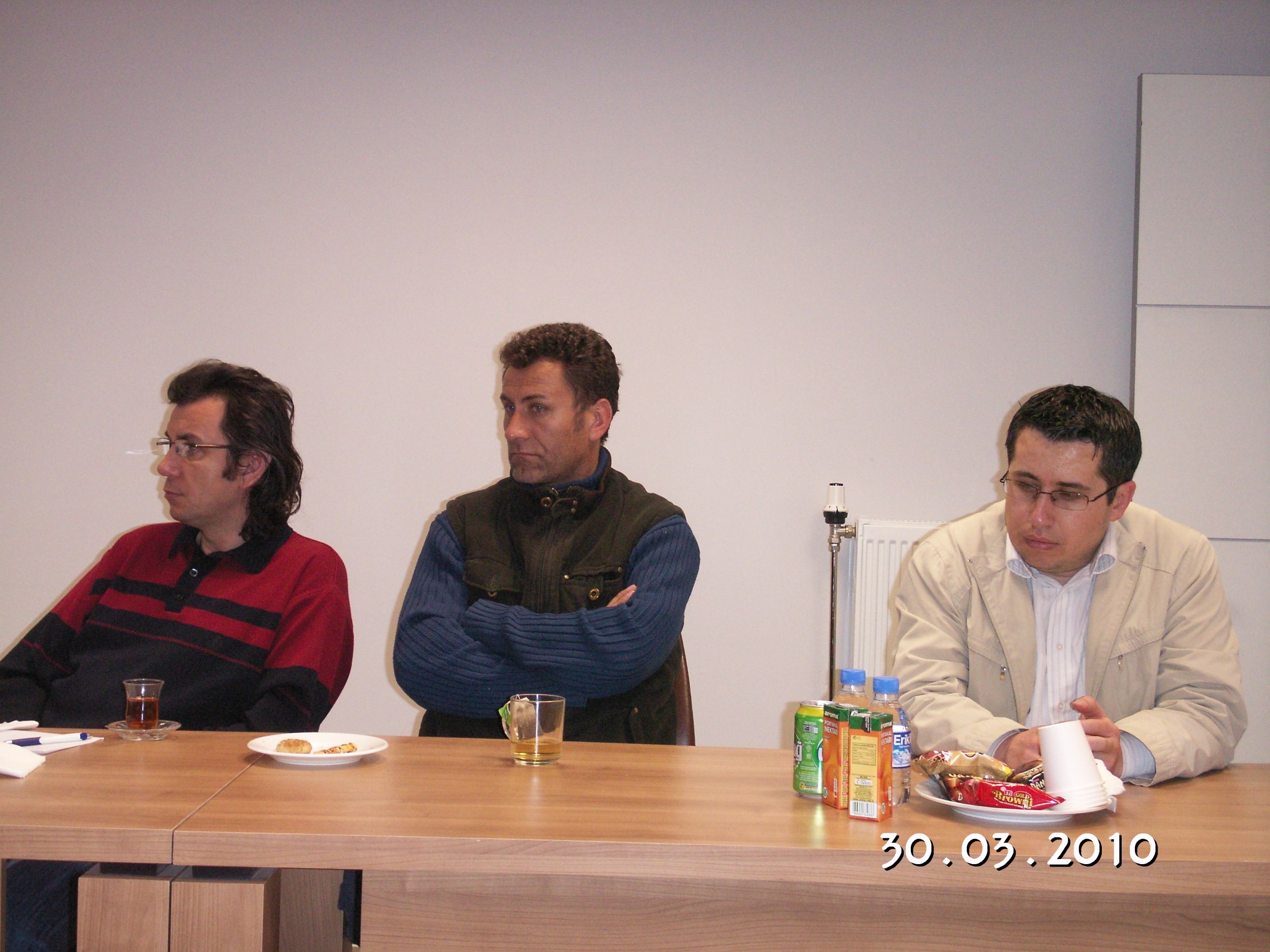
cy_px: 476
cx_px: 635
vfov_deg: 31.5
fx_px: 1688
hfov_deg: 41.2
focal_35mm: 46
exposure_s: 1/40
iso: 160
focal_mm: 9.7
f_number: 3.5
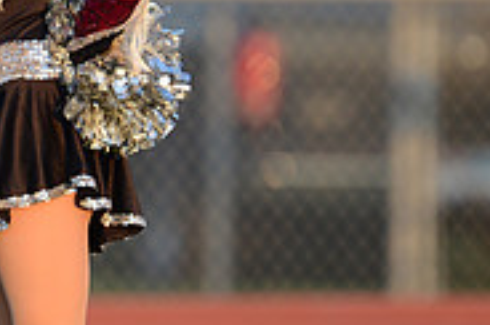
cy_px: 99
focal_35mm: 1737
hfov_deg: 1.2
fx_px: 23601
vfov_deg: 0.8
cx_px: -29
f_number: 4
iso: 800
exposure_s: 1/1250
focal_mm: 550
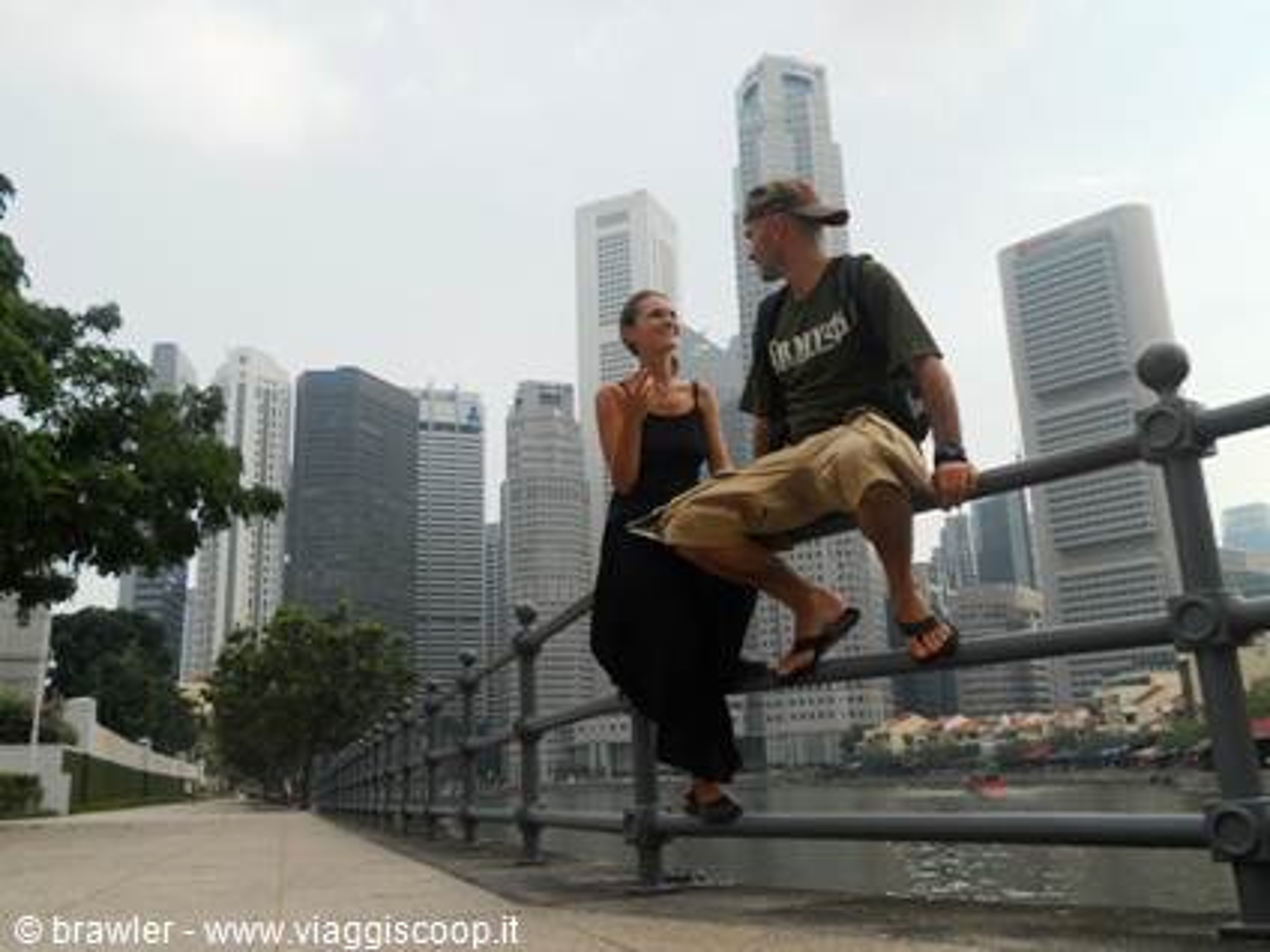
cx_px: 635
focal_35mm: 32
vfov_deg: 44.2
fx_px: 1174
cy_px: 476
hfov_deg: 56.8
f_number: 3.5
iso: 80
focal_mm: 5.8
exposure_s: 1/640
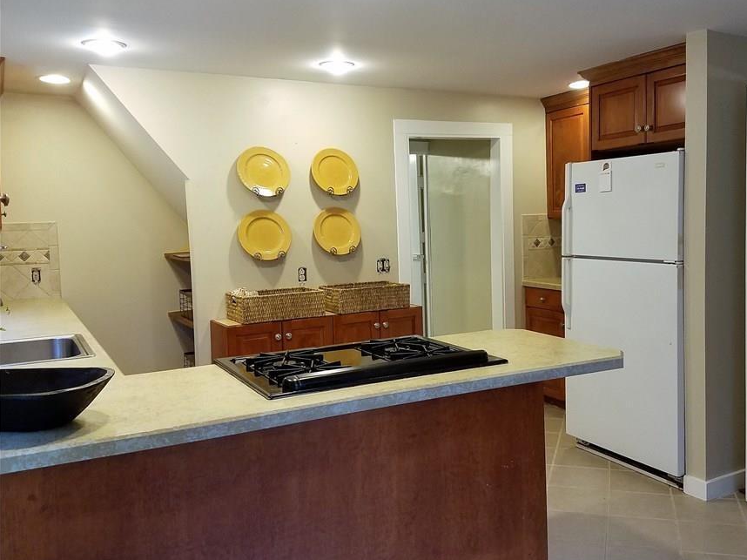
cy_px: 247
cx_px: 444
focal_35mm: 31
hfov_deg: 57.9
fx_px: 669
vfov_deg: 45.3
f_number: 1.7
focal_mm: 4.2
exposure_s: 1/60
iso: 160
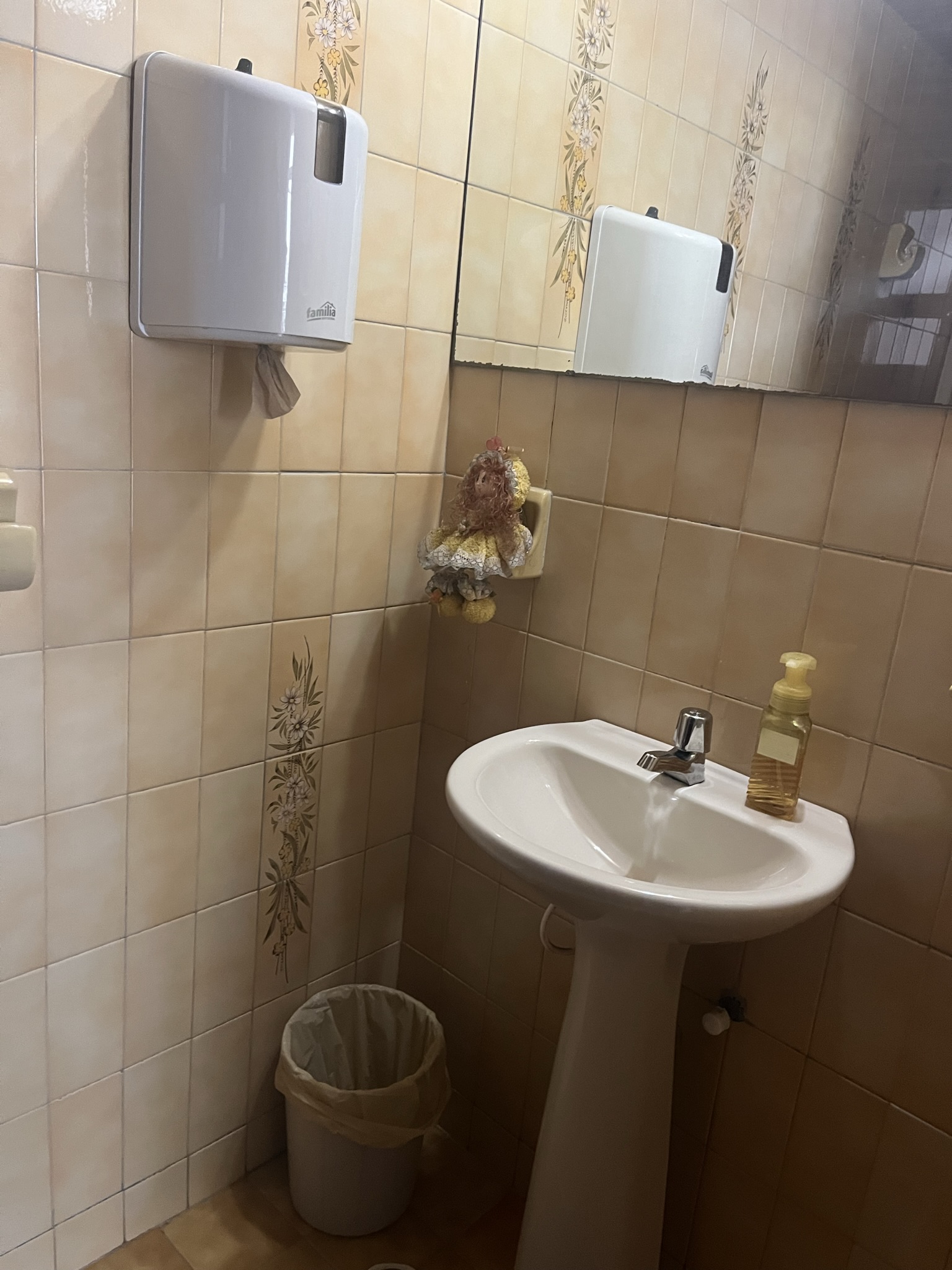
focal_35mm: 26
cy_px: 635
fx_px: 953
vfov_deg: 67.3
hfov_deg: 53.1
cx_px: 476
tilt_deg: -15.5
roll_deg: -5.3
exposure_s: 1/40
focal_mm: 5.1
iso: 500
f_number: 1.6
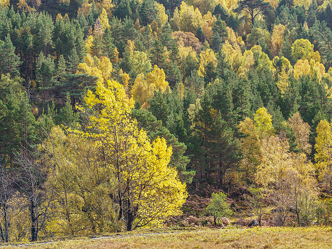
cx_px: 166
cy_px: 124
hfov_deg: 16.4
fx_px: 1151
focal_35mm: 120
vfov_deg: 12.3
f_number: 7.1
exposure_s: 1/40
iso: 64
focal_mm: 60
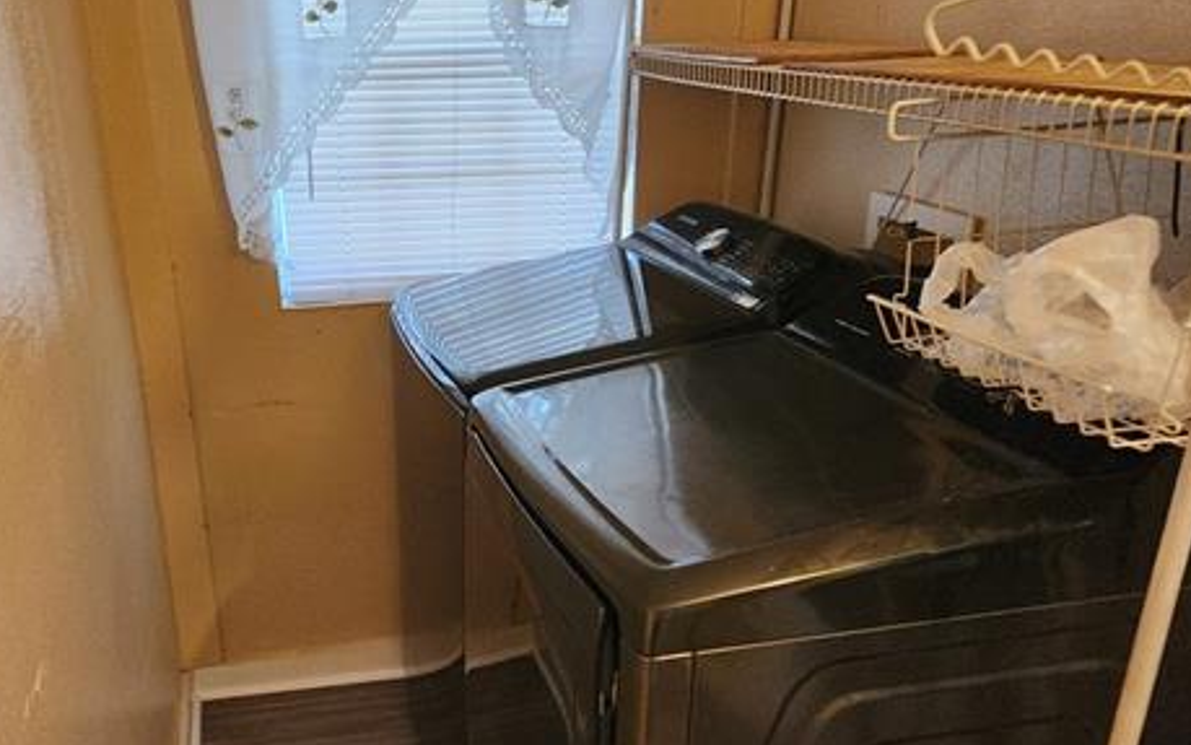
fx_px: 1104
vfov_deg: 37.0
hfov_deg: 56.2
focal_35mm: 34
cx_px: 462
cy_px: 483
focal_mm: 5.4
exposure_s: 1/120
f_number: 1.8
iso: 800
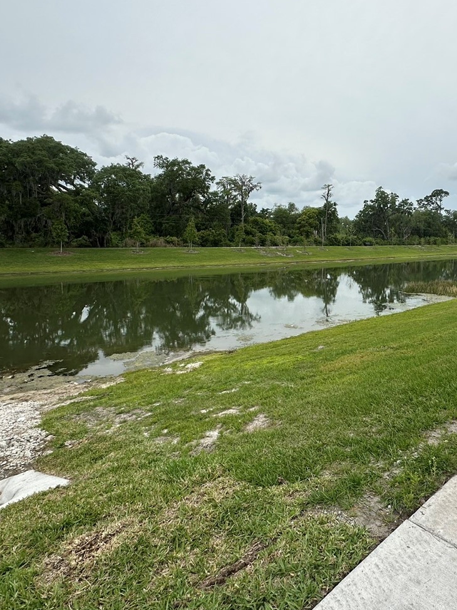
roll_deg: -0.4
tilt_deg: -2.4
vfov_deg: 73.5
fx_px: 405
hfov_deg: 57.1
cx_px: 316
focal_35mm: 23
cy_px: 259
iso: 40
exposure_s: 1/1335
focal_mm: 2.22
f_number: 2.2
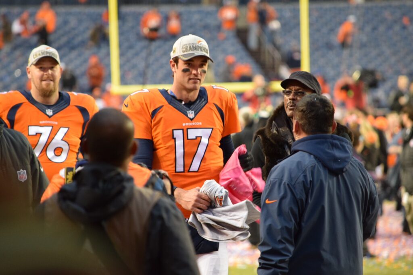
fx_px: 4647
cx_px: 206
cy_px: 138
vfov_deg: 3.4
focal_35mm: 405
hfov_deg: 5.1
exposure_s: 1/125
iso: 1800
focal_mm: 270
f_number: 5.6
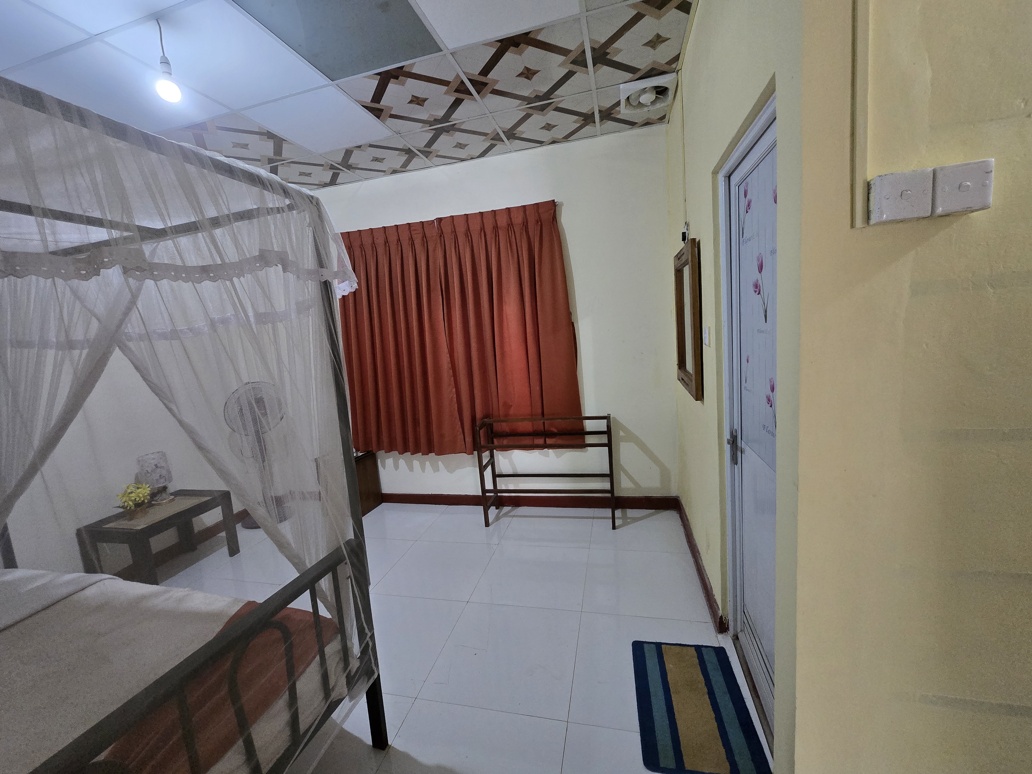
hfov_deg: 106.2
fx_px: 388
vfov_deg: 89.9
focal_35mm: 13
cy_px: 387
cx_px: 516
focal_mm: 2.2
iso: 640
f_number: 2.2
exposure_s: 1/50
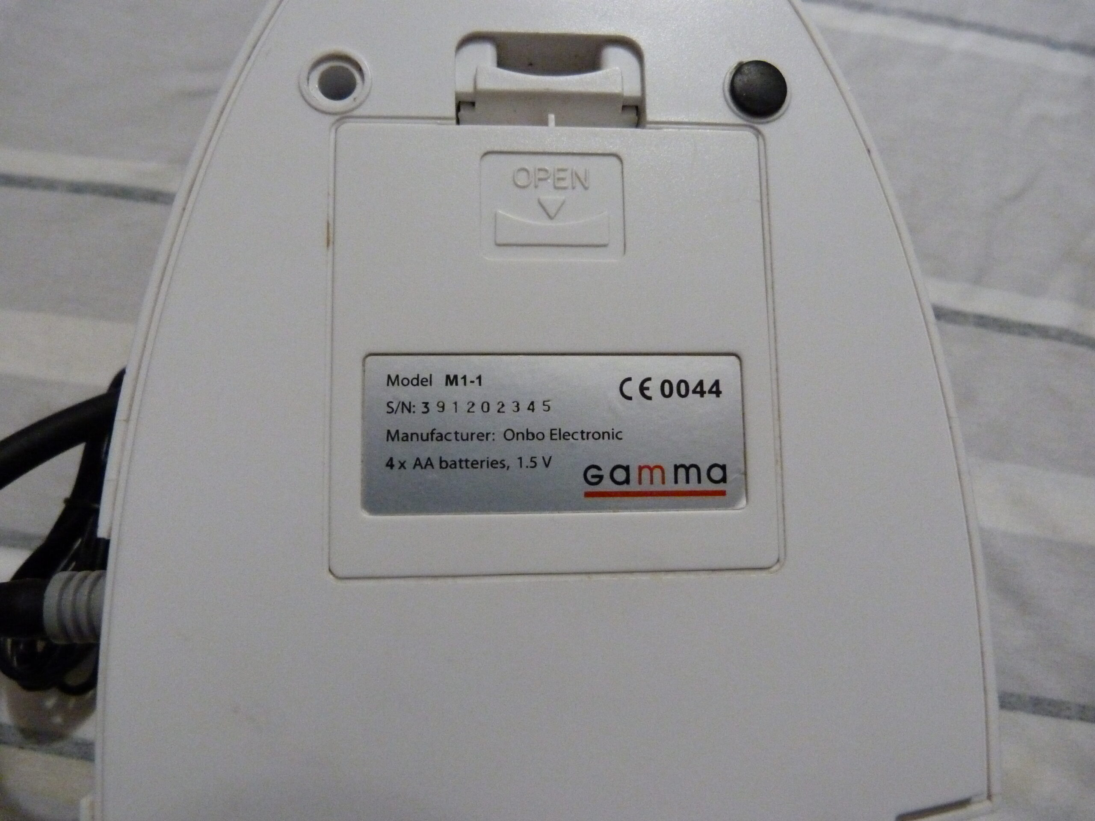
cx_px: 548
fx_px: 791
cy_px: 410
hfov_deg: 69.4
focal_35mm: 25
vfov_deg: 54.9
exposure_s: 1/30
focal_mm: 4.5
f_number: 2.8
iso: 800
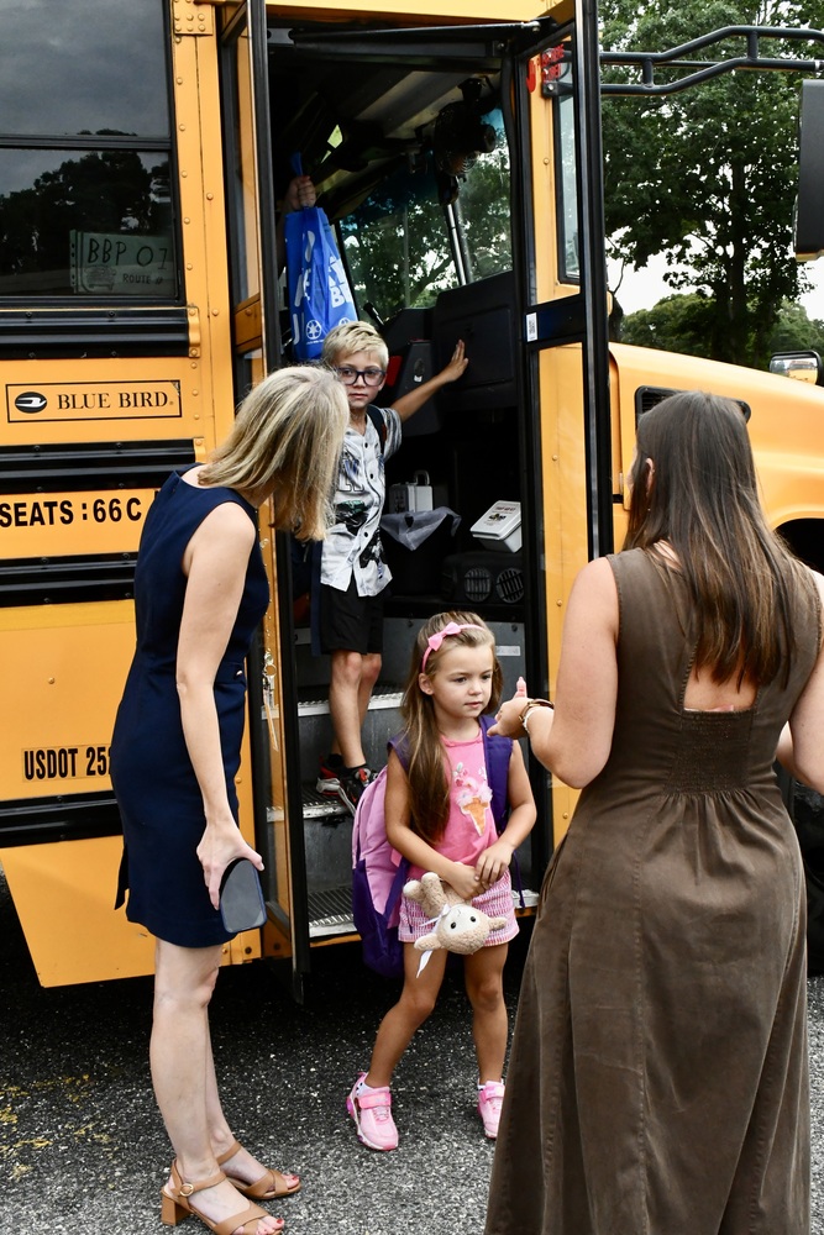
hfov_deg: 31.2
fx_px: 1476
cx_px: 412
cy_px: 618
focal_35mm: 43
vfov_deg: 45.4
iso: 3200
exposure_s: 1/640
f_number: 13
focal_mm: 29
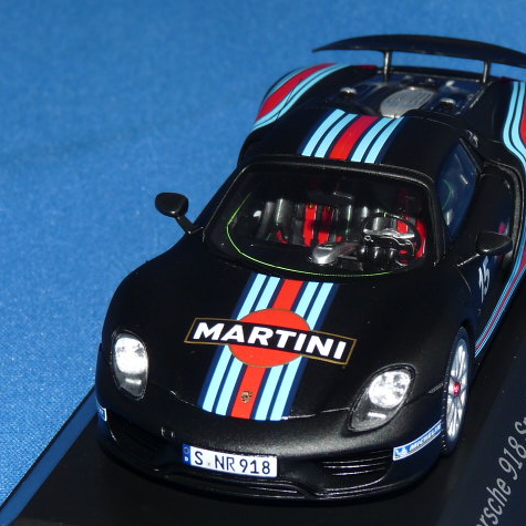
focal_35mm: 137
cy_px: 261
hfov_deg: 12.7
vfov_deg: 12.7
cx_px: 352
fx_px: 2355
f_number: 4
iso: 100
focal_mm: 11.5
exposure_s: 1/60
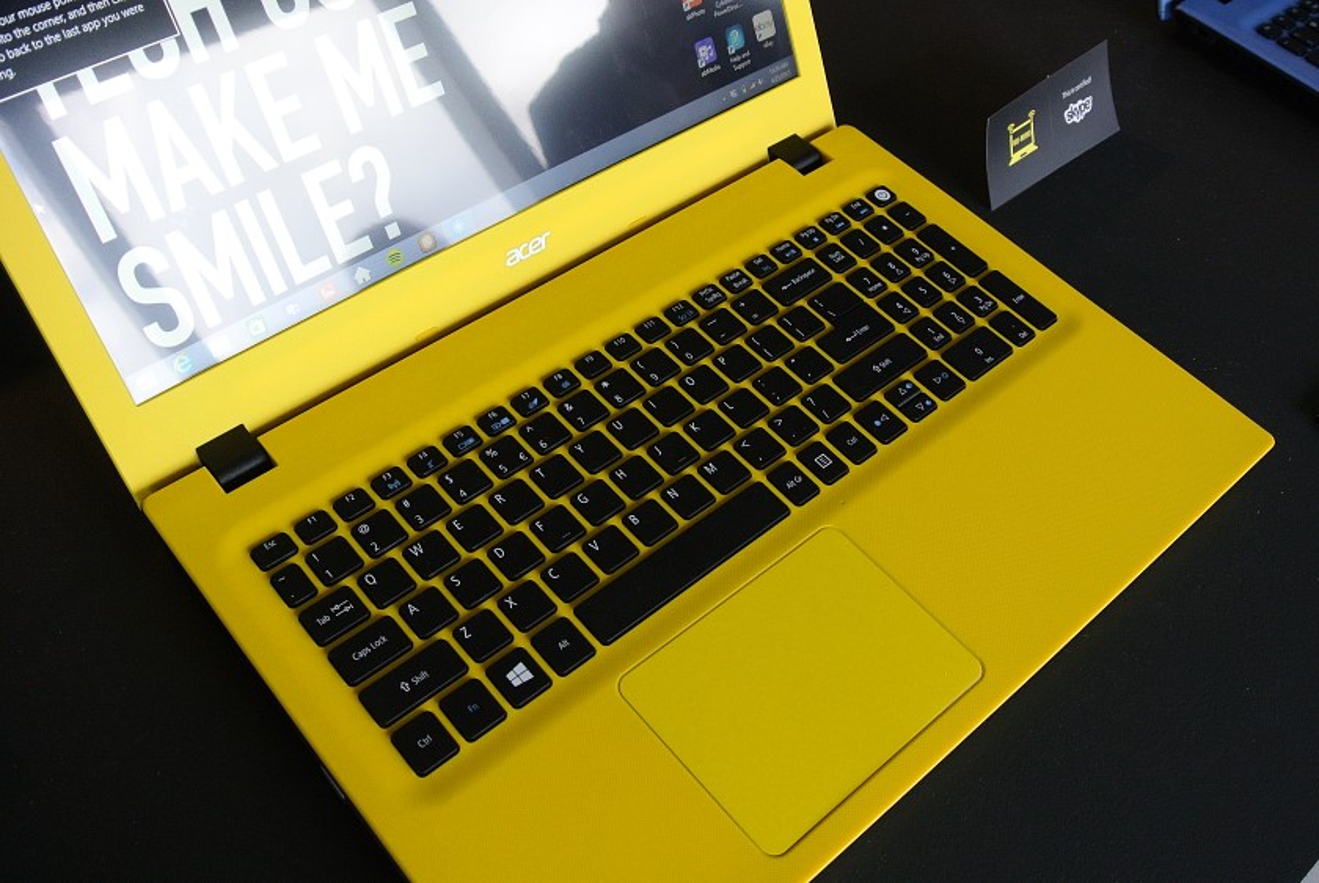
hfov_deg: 58.7
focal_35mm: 32
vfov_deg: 41.2
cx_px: 660
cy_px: 442
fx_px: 1174
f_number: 3.8
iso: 400
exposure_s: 1/60
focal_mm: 12.2
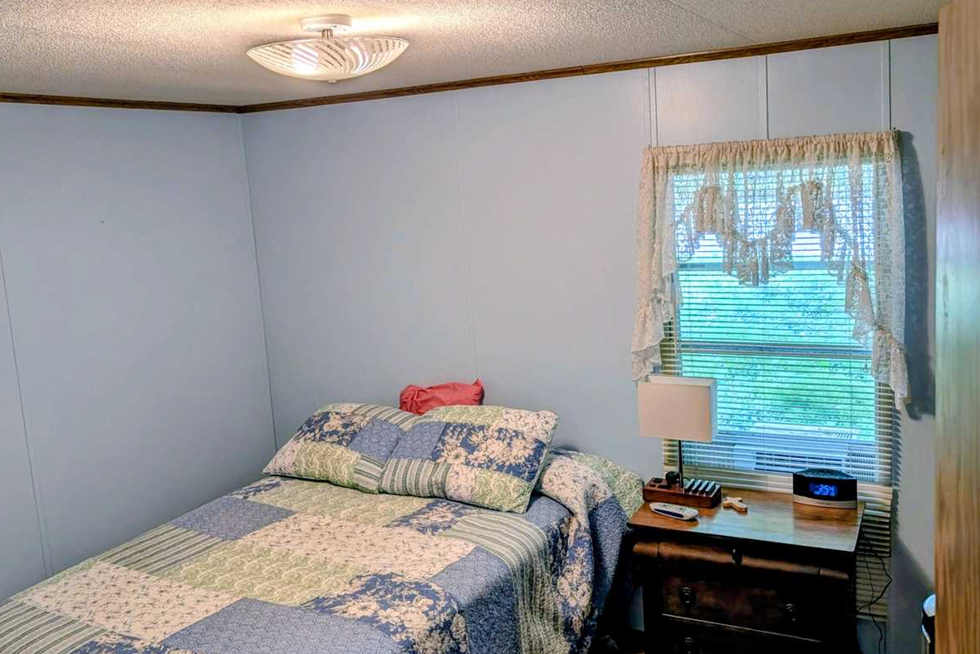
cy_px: 304
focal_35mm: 27
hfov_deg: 67.3
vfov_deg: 47.9
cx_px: 510
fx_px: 735
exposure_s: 1/389
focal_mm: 6.9
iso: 22
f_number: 1.68
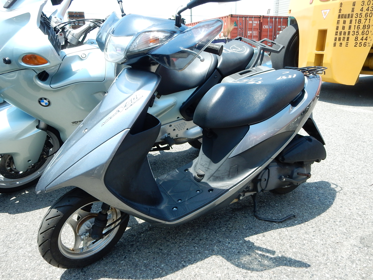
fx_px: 269
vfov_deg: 54.9
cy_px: 140
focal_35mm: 25
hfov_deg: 69.4
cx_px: 186
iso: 125
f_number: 3.7
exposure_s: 1/400
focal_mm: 4.5
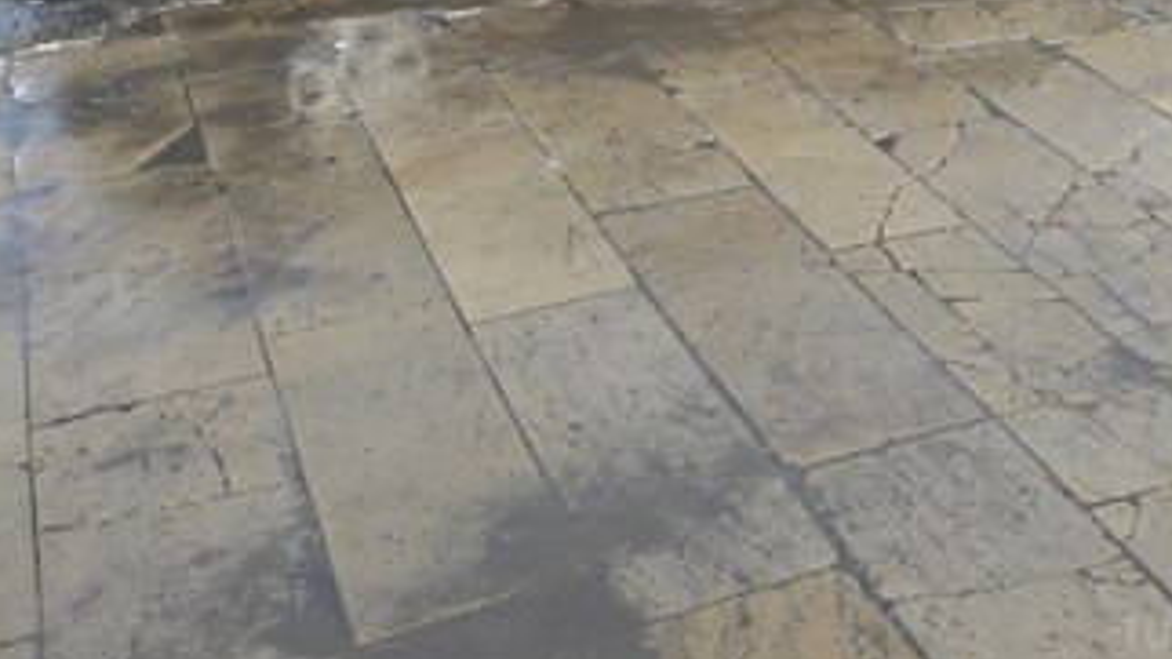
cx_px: 662
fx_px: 1460
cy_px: -222
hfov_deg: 43.6
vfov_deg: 22.5
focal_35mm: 47
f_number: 1.9
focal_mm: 3.7
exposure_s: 1/240
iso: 40
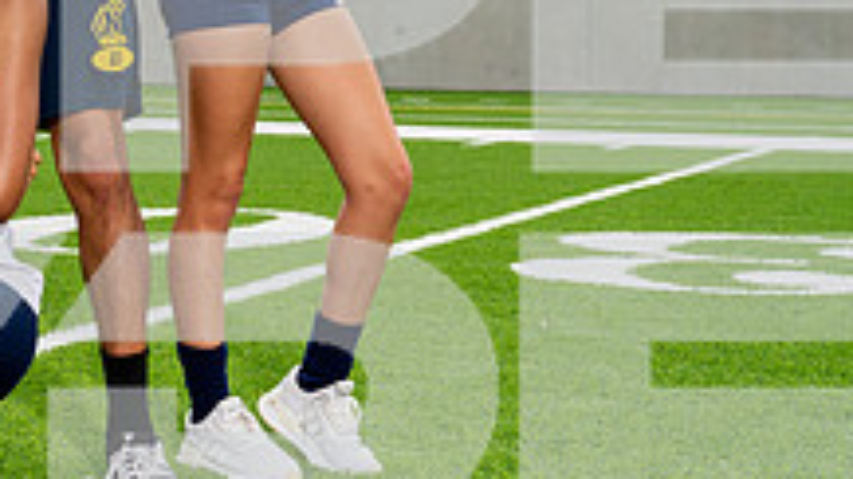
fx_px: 2058
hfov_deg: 22.4
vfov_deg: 13.1
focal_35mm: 91
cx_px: -16
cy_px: -33
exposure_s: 1/250
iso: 100
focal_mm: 32
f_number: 8
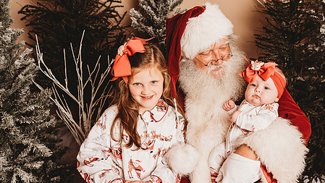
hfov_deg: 44.2
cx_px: 204
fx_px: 397
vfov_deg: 26.0
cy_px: 89
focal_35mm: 46
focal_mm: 34
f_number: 4
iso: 100
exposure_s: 1/160
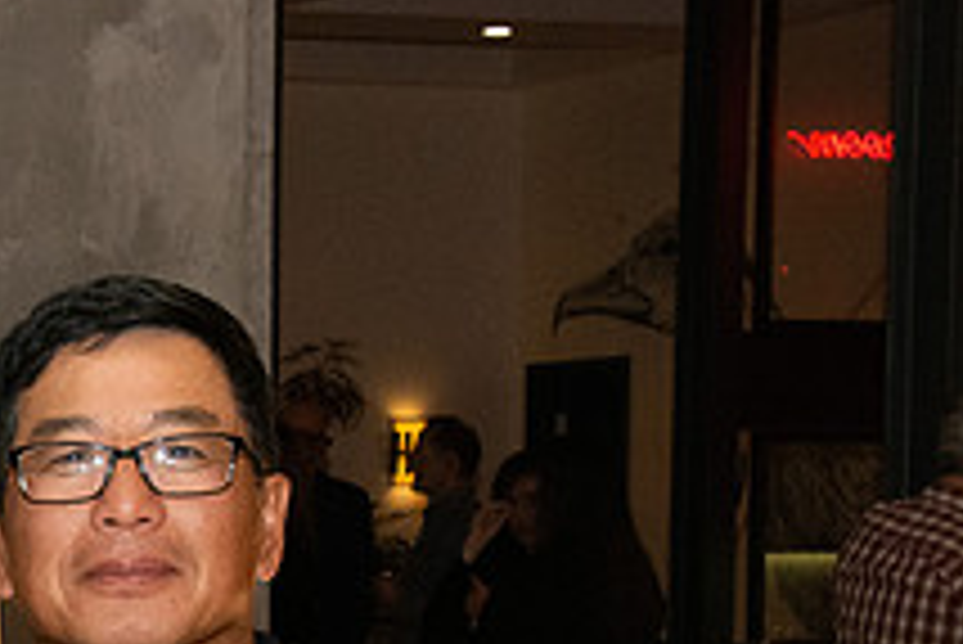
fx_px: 3694
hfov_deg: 14.4
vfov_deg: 9.8
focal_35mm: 138
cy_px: 741
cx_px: -176
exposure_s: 1/125
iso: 5000
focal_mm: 34
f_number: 11
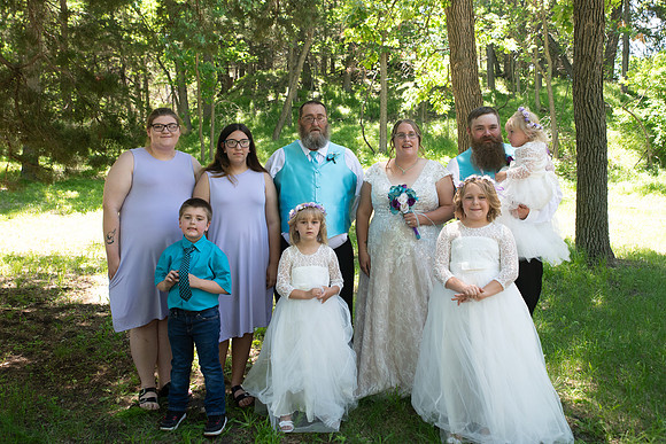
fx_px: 632
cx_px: 346
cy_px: 199
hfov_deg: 55.5
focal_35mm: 34
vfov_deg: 38.7
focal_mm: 31
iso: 250
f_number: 5
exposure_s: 1/125
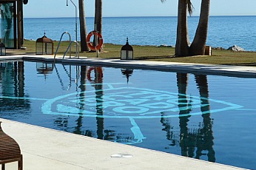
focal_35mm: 78
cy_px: 10
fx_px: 554
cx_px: 133
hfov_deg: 26.0
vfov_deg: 17.2
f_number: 9
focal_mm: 18
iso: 100
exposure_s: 1/320
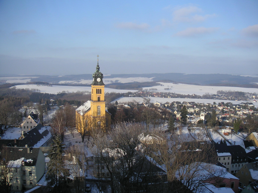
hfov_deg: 49.0
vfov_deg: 37.7
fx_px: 283
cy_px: 96
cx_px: 129
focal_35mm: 38
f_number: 2.8
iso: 50
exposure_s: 1/750
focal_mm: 6
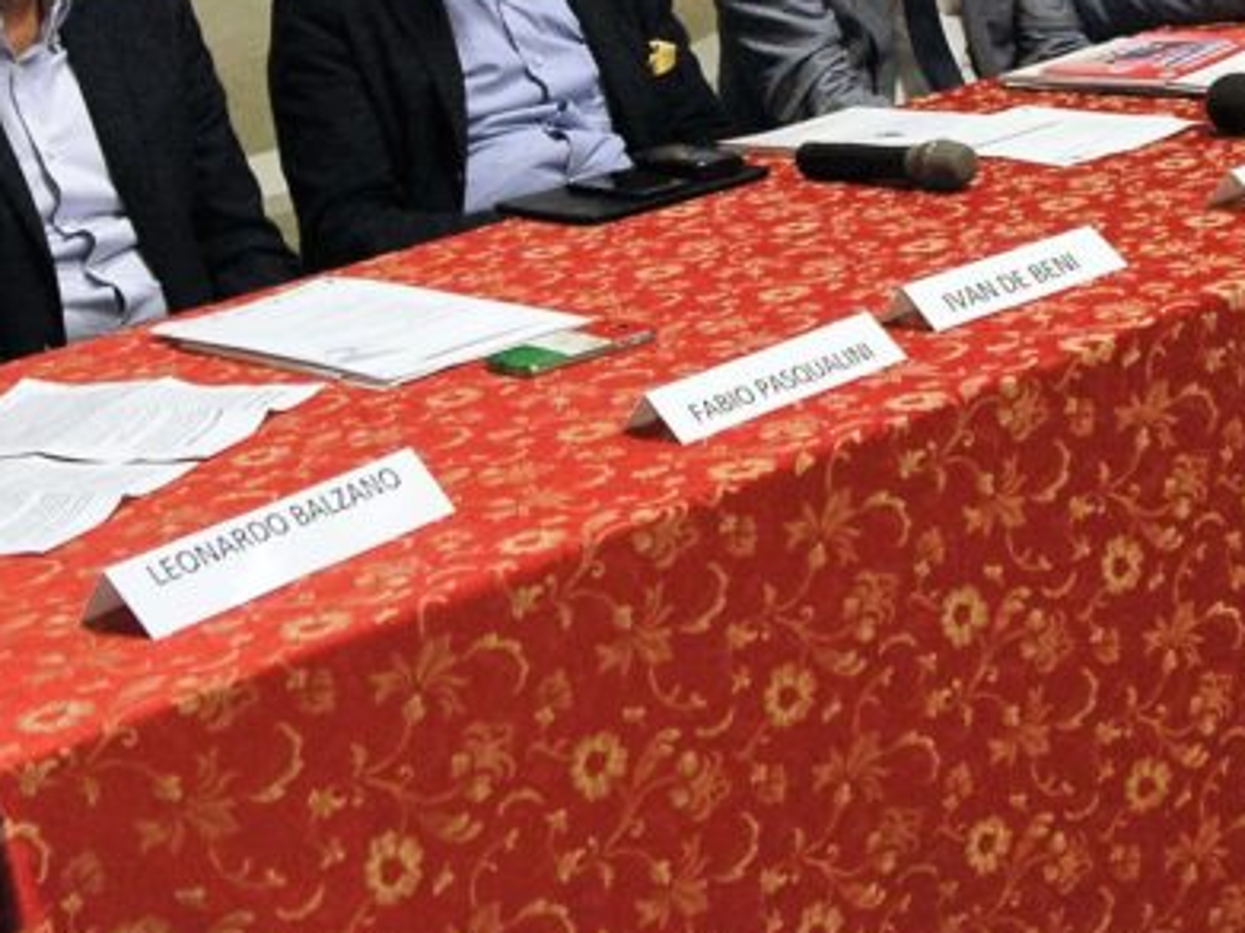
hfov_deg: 23.5
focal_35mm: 83
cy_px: -75
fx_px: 2984
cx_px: 707
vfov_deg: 17.2
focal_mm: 22
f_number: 3.8
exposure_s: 1/30
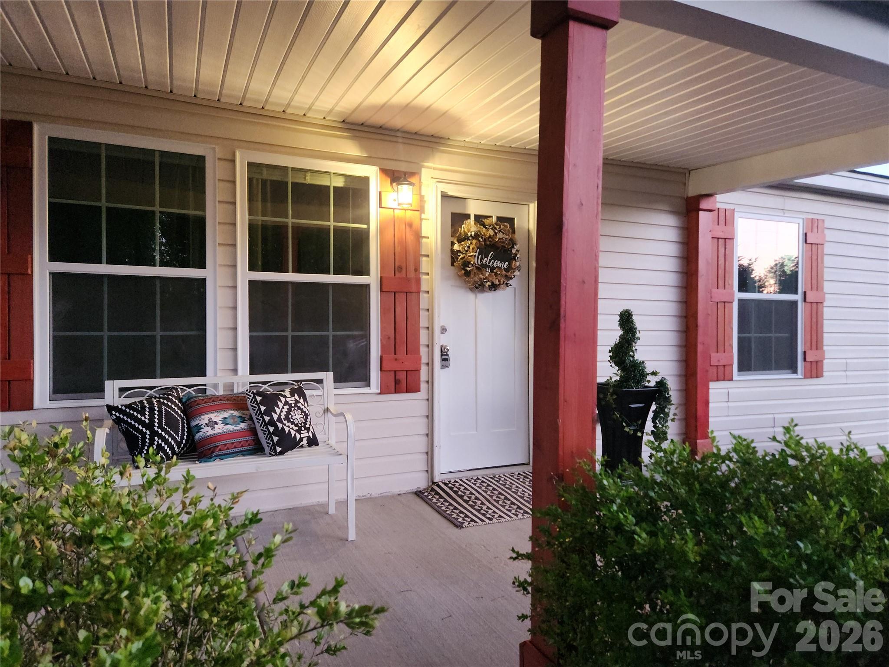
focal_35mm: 23
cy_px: 334
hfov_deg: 73.9
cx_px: 444
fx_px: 591
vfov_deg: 58.9
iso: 400
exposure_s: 1/40
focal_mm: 5.4
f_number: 1.8
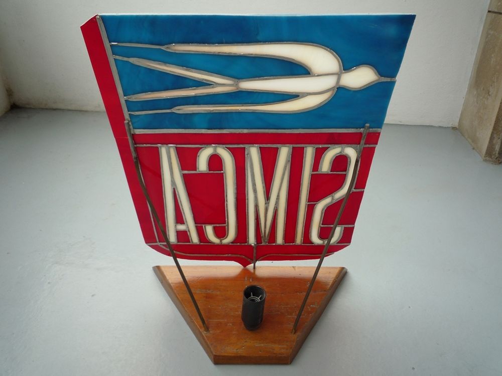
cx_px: 251
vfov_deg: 54.9
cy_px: 188
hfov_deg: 69.4
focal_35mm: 25
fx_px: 363
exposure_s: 1/200
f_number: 2.8
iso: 100
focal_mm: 4.4
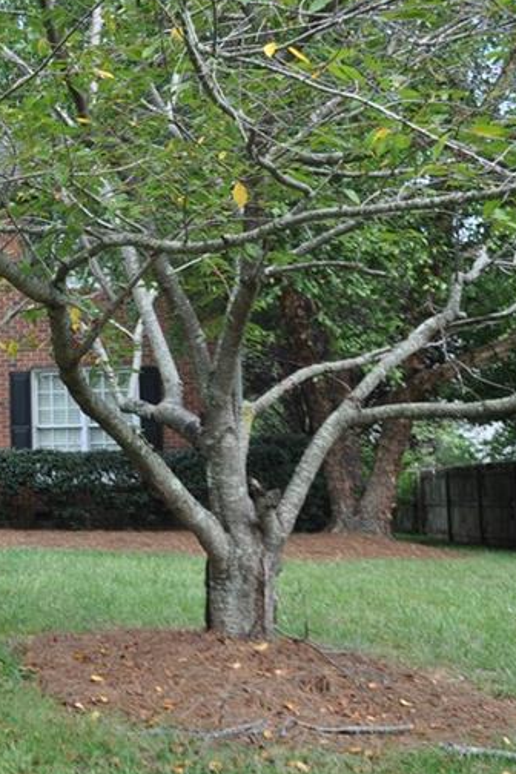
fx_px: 1440
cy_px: 379
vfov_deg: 30.1
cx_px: -253
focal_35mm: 67
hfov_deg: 18.1
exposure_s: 1/160
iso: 200
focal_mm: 22
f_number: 6.3
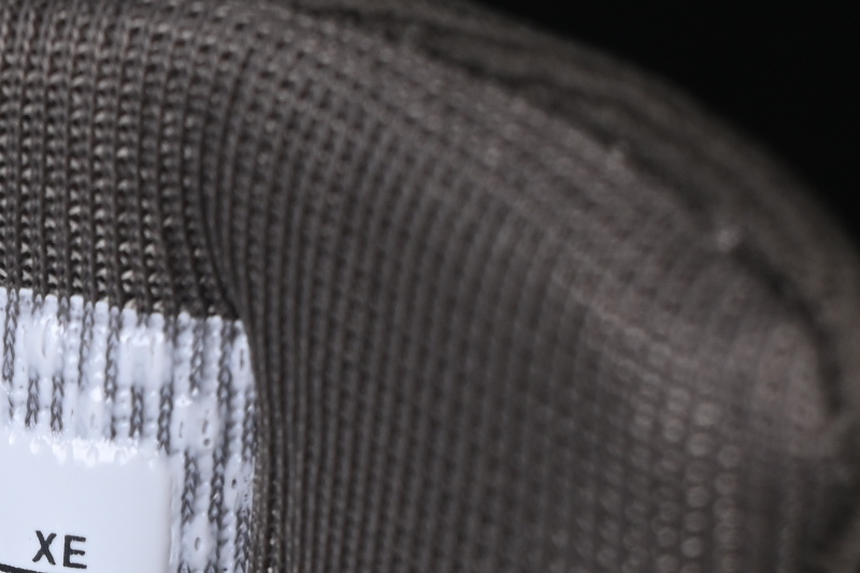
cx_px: -175
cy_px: 803
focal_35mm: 261
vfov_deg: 5.2
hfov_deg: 7.8
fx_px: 6233
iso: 160
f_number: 8
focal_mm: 50
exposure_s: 1/80
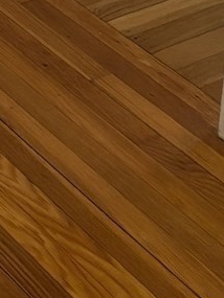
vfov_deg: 11.2
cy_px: -464
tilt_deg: -10.6
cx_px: -353
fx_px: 1207
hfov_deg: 9.2
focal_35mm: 140
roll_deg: +0.7
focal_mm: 5.96
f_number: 1.6
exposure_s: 1/120
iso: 160
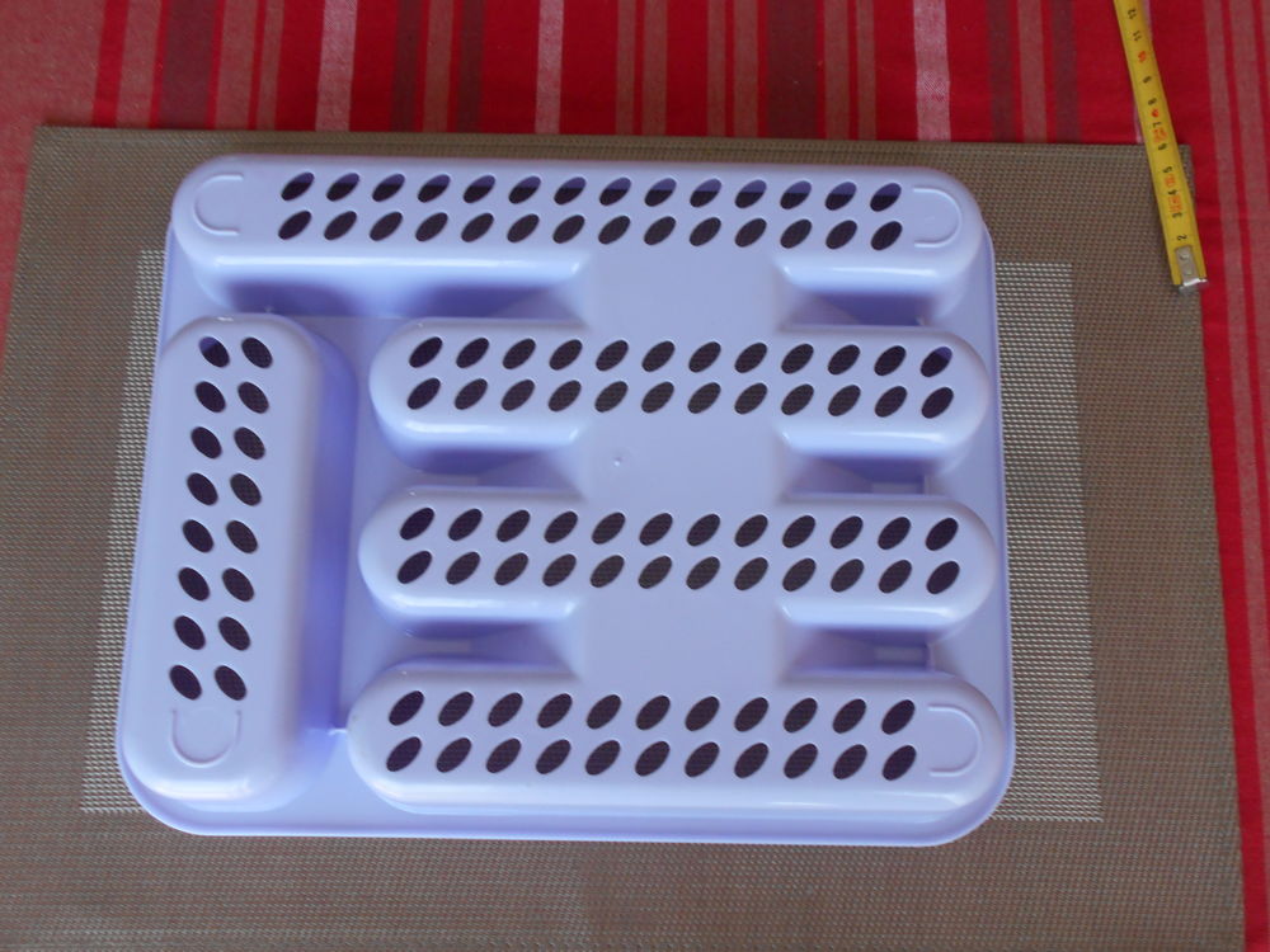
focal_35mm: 34
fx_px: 1247
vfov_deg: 41.8
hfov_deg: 54.0
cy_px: 476
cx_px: 635
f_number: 3.6
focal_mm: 5.8
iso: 400
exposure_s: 1/30
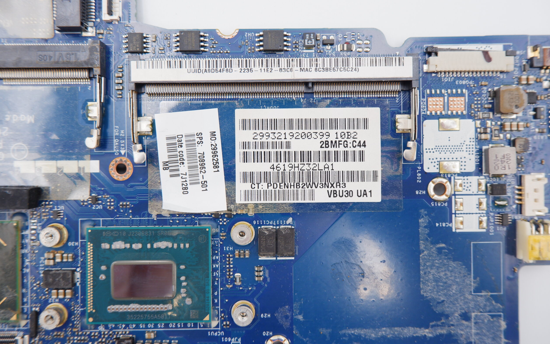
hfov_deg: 66.5
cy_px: 158
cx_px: 277
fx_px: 420
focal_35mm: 28
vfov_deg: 44.5
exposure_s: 1/160
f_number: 5.6
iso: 800
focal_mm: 18.1
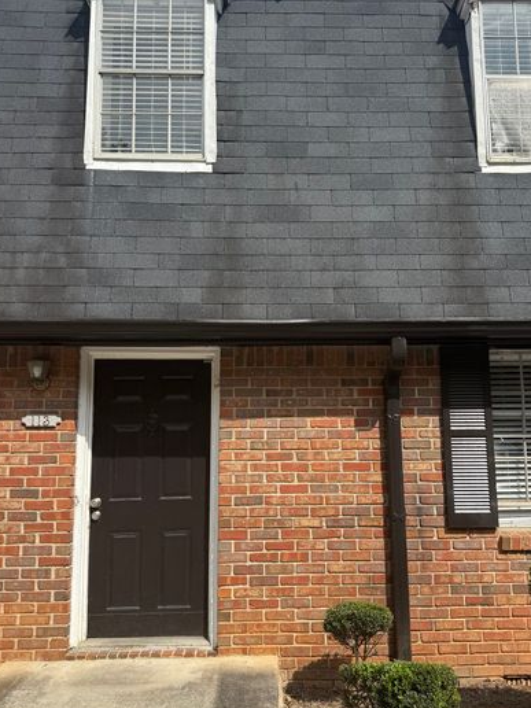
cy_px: 368
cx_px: 303
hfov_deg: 45.3
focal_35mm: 31
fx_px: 634
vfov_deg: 58.3
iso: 80
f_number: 1.78
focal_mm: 6.76
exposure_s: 1/3759
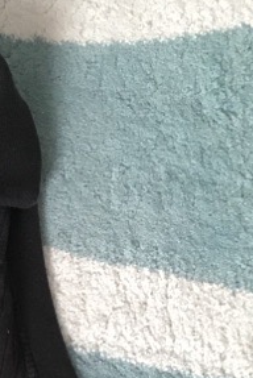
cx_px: -170
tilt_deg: -81.9
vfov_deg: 18.7
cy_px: 418
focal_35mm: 105
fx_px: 1104
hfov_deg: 12.2
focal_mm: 4.15
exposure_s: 1/33
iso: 200
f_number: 2.2
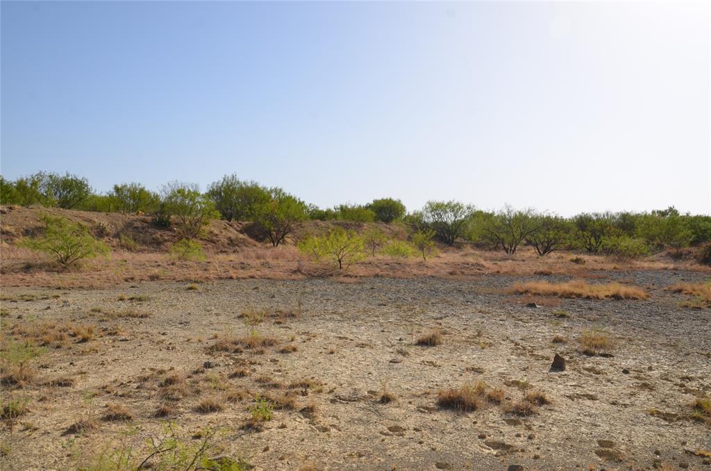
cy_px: 236
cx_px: 356
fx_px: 621
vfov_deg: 41.5
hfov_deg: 59.6
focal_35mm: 32
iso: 100
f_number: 10
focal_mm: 21
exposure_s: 1/250
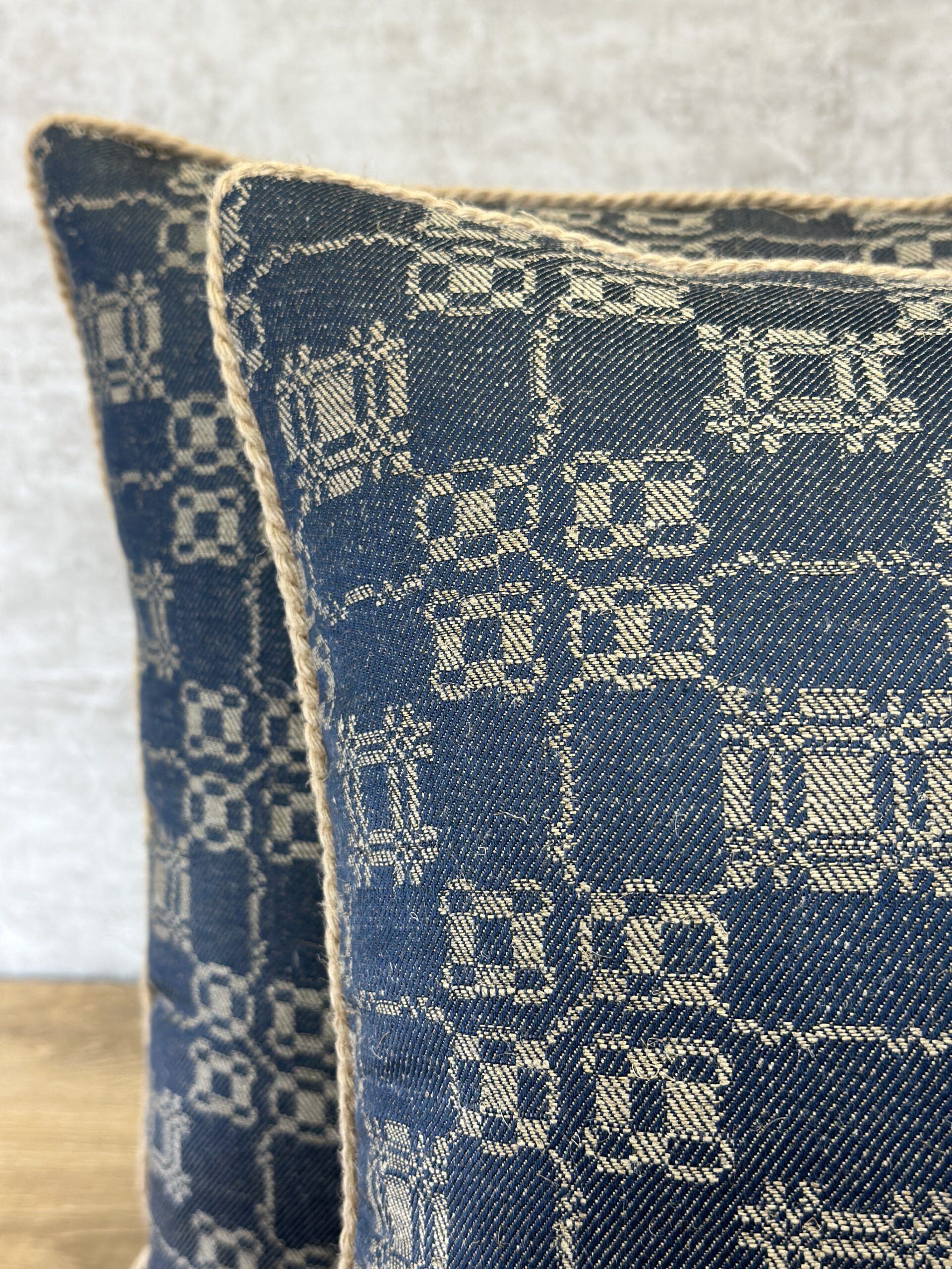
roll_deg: +1.5
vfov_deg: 39.7
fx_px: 1760
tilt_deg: -15.1
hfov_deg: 30.3
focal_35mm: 48
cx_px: 476
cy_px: 634
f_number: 1.78
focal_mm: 6.86
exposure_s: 1/120
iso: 100
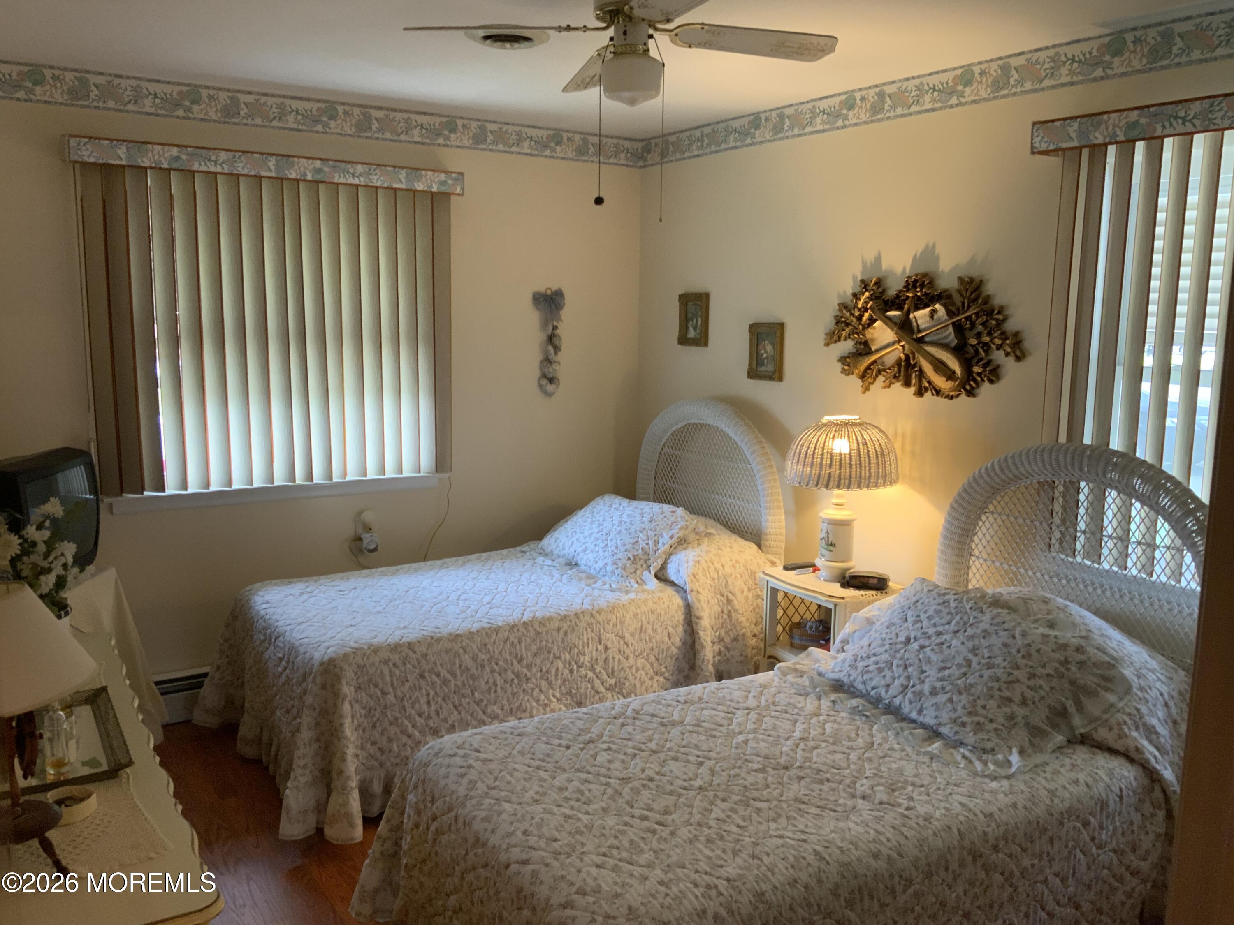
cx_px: 617
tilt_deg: -9.3
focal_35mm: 29
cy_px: 462
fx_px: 1034
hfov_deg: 61.7
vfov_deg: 48.2
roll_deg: -1.9
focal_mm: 3
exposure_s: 1/60
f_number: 1.8
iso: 160
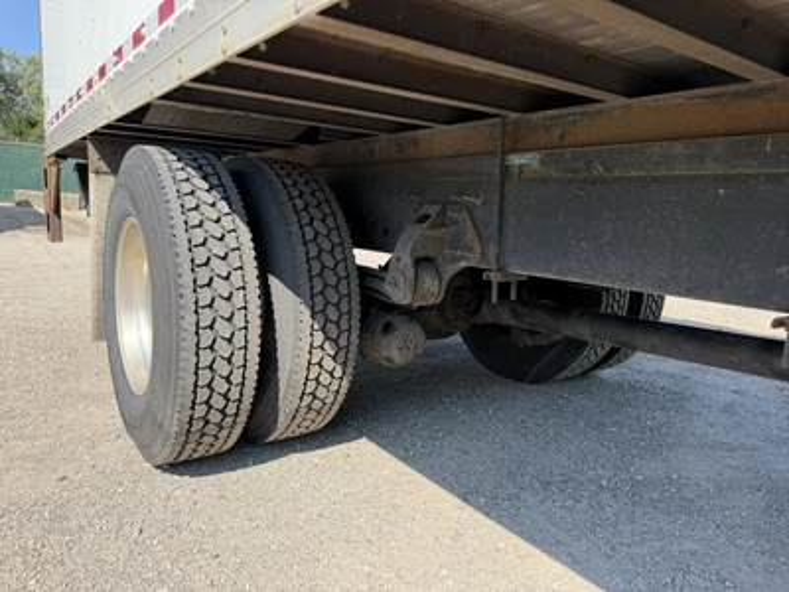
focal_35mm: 24
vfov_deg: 56.8
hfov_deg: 71.6
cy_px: 296
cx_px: 394
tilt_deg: -4.8
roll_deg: -1.6
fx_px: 547
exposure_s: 1/1727
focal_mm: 6.76
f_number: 1.78
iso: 80
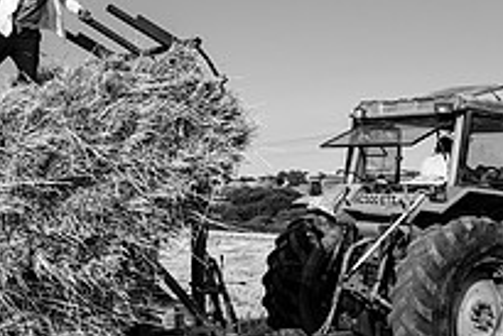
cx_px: 118
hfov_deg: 29.1
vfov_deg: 20.0
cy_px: 114
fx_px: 951
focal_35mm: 68
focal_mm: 24
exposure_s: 1/1250
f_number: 5.6
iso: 64
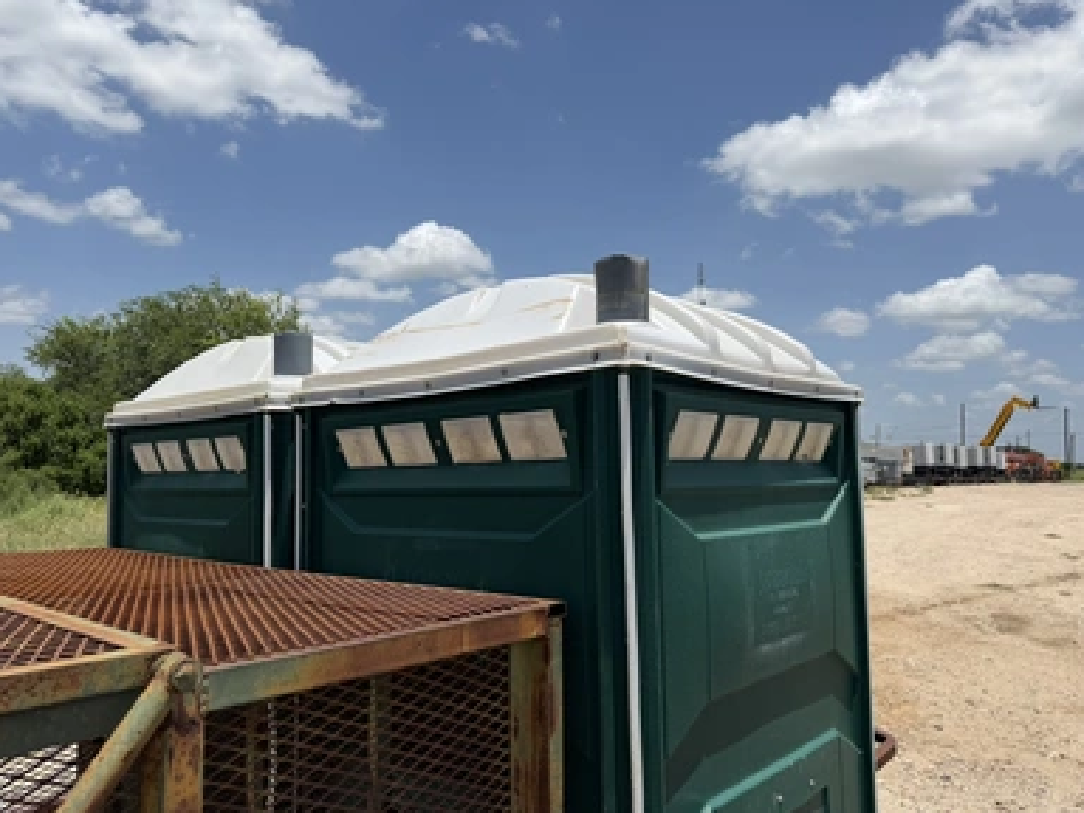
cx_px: 536
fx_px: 783
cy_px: 418
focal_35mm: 25
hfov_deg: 69.4
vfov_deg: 54.9
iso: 80
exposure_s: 1/6711
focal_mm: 6.76
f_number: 1.78
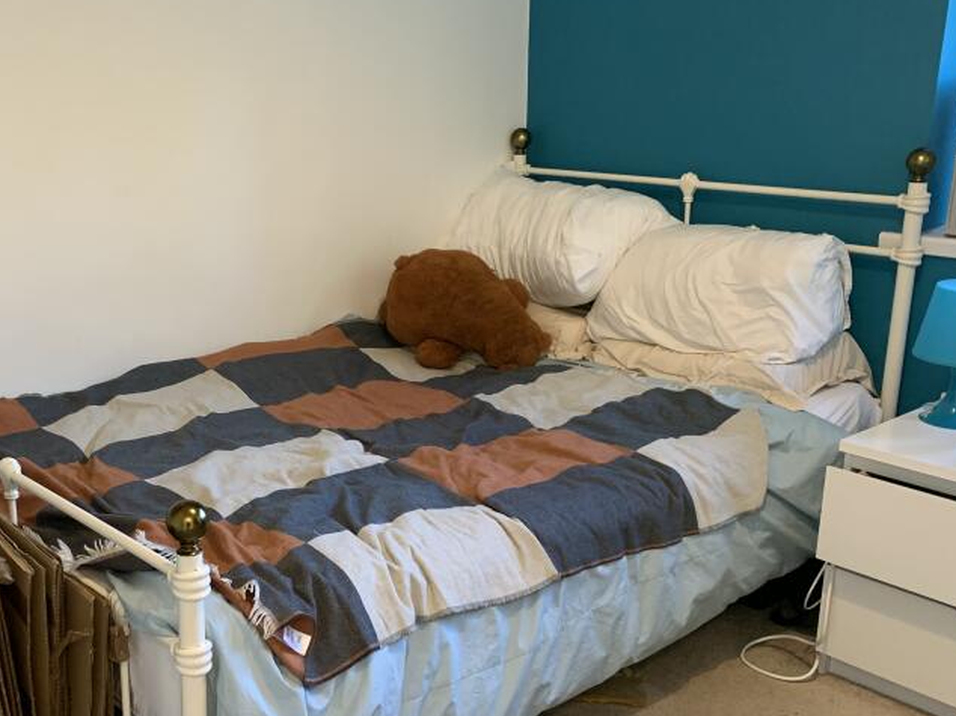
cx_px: 326
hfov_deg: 44.2
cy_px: 439
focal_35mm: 42
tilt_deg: -20.5
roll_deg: +1.9
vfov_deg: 34.2
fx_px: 1159
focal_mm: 4.25
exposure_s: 1/60
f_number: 1.8
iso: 160
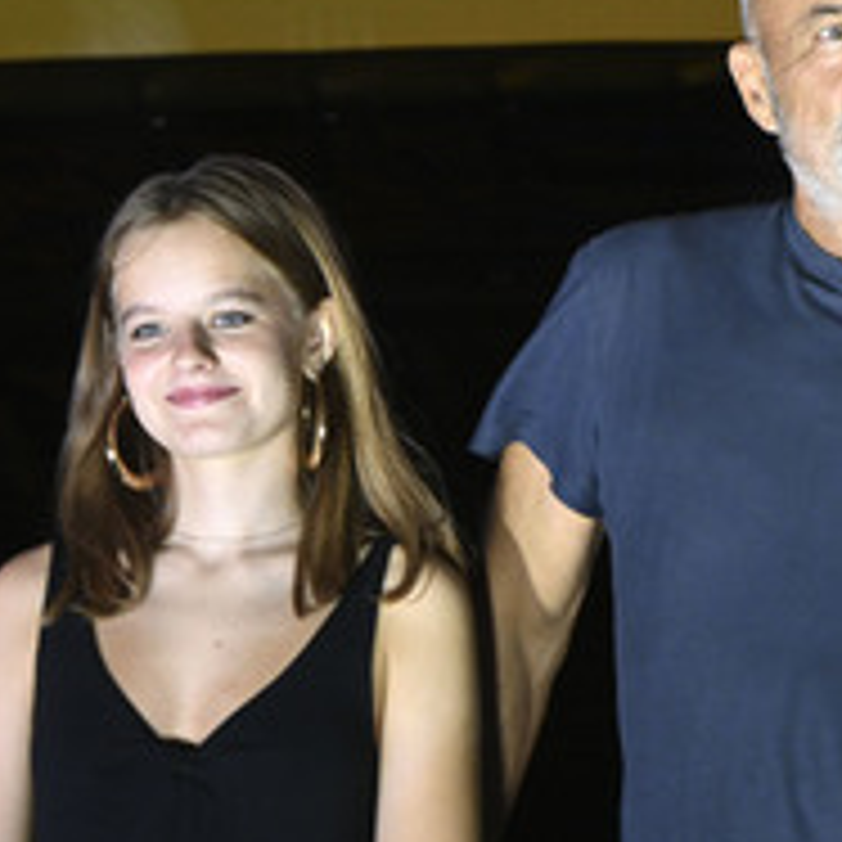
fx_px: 6467
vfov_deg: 7.4
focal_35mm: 235
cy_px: 500
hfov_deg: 7.4
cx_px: 898
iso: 3200
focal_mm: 115
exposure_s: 1/160
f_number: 6.3
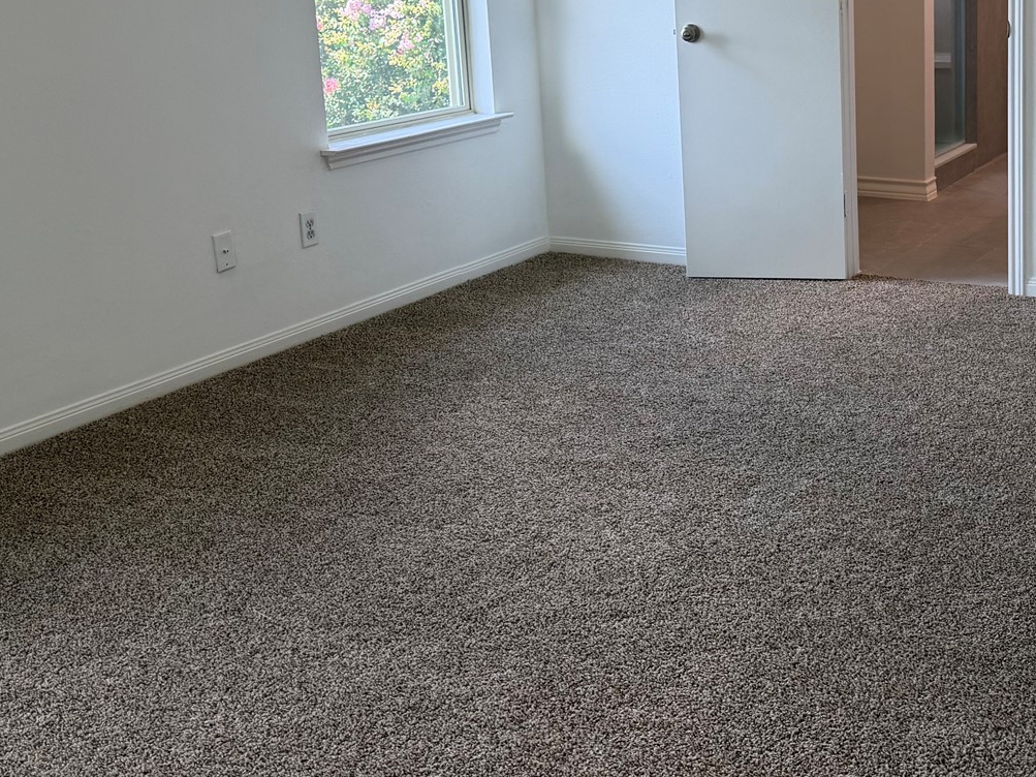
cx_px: 791
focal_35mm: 49
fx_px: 1466
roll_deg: +1.7
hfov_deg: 37.8
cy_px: 187
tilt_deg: -9.5
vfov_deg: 29.2
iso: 80
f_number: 1.78
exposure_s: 1/180
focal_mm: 6.76
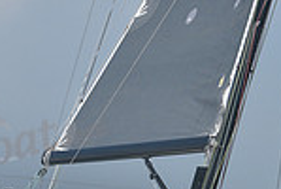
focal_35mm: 303
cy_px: 228
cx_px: 206
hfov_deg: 6.8
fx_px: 2370
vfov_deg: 4.5
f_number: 11
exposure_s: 1/1000
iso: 320
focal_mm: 78
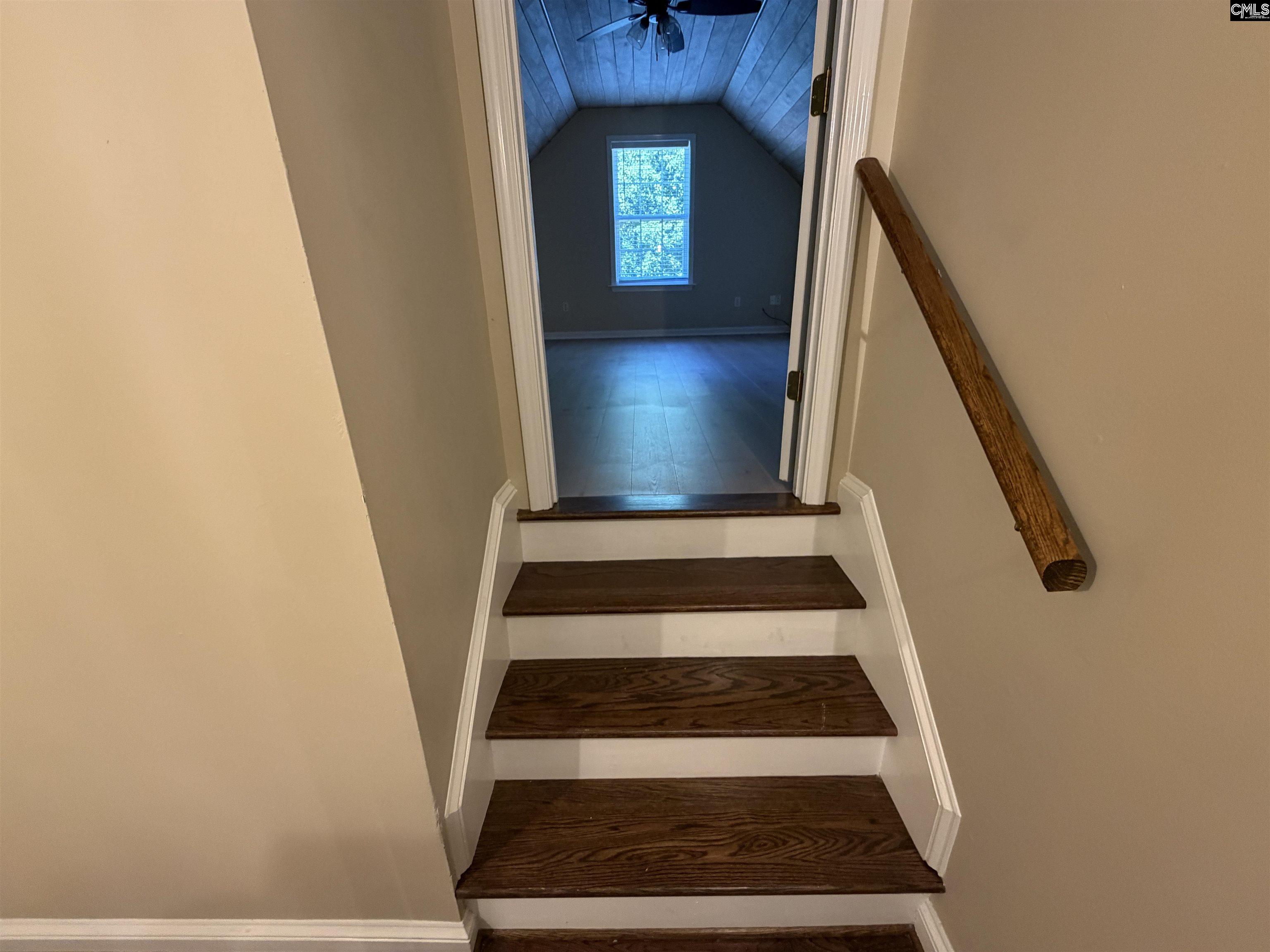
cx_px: 635
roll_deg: +2.4
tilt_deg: -21.0
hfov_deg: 102.1
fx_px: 514
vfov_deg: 85.7
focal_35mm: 14
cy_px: 476
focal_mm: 2.22
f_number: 2.2
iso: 320
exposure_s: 1/60
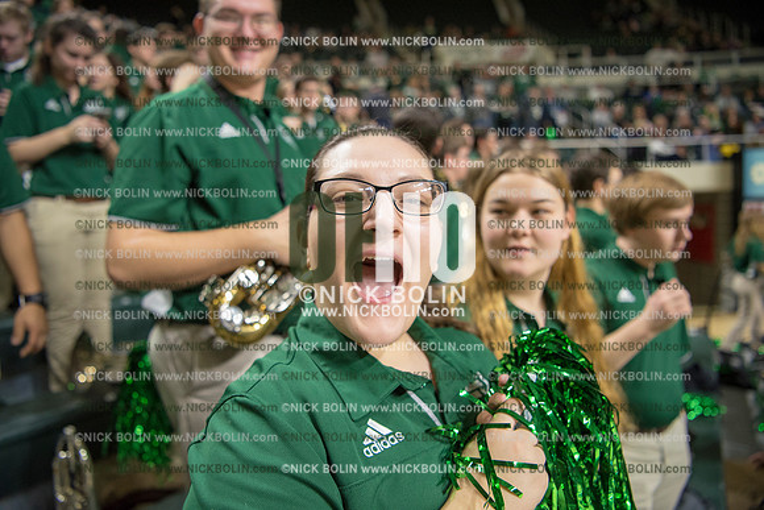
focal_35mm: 24
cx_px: 382
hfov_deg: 73.7
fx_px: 509
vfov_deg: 53.2
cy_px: 255
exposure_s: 1/400
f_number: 2.8
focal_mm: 24
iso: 2500
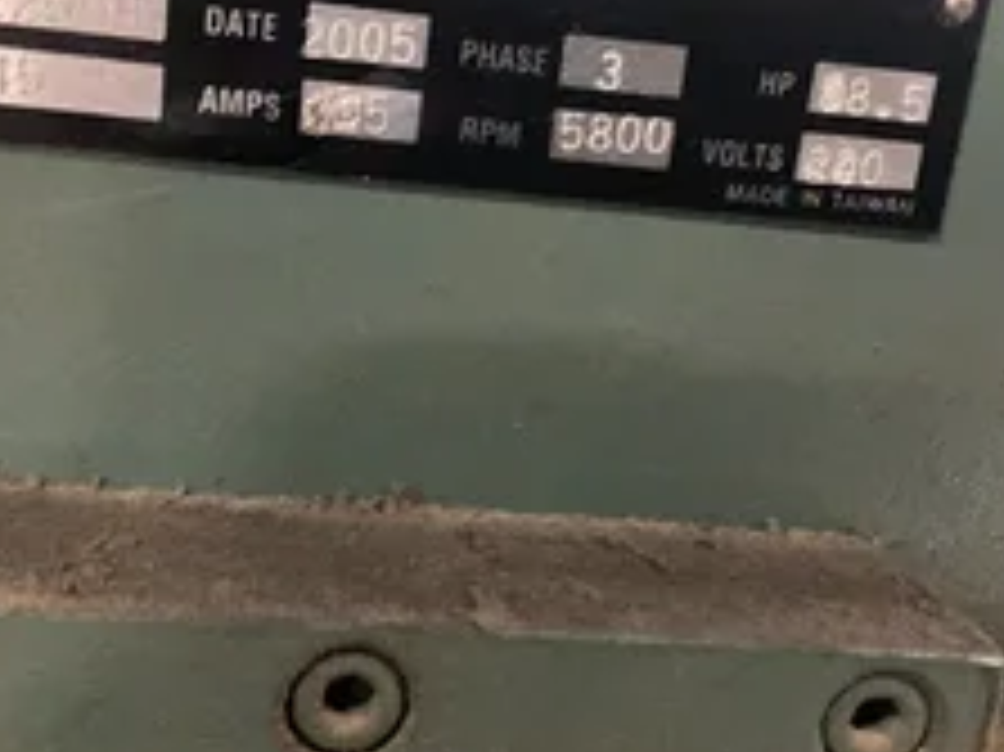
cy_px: 414
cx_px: 459
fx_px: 1507
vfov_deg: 28.0
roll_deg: -7.4
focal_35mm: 52
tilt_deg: -16.4
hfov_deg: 36.8
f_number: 1.8
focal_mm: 3
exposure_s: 1/22
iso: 640
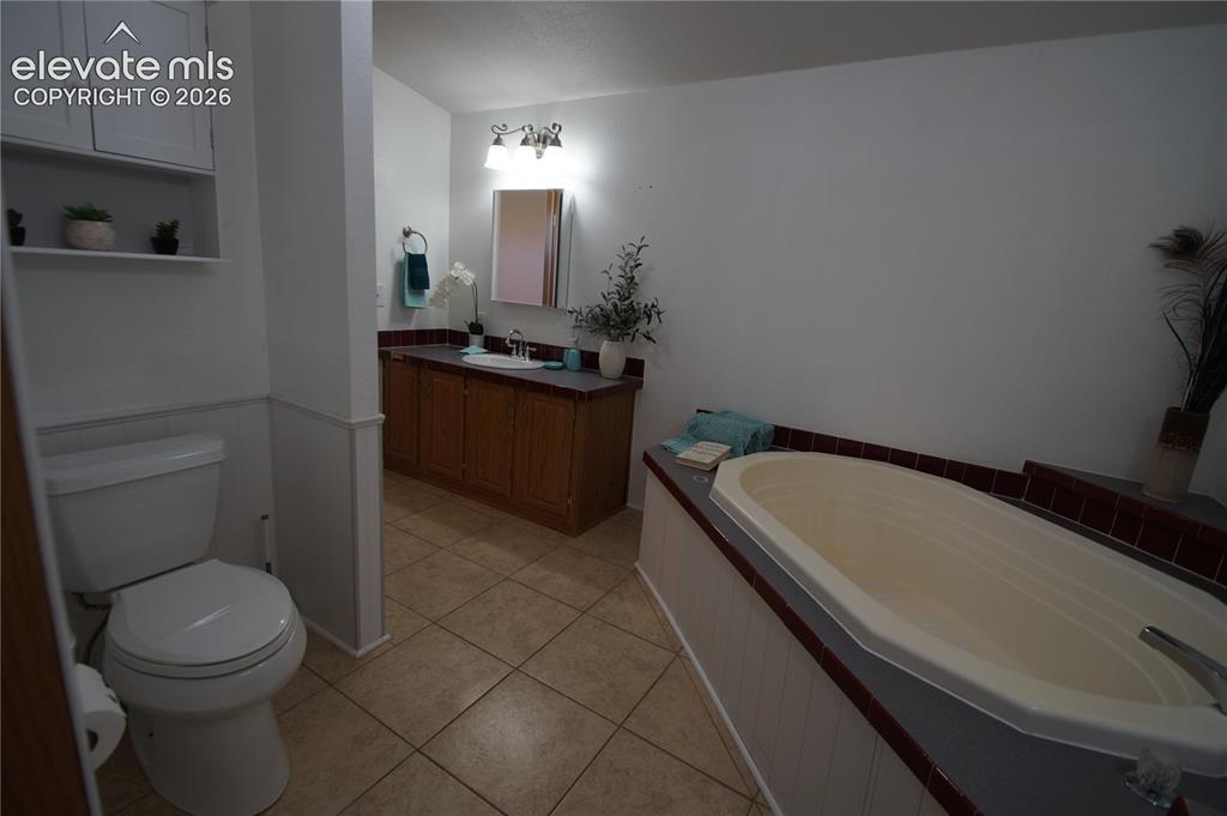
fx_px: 511
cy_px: 408
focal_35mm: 15
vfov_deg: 77.2
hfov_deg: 100.4
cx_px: 614
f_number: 4
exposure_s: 1/60
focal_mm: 10
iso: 250
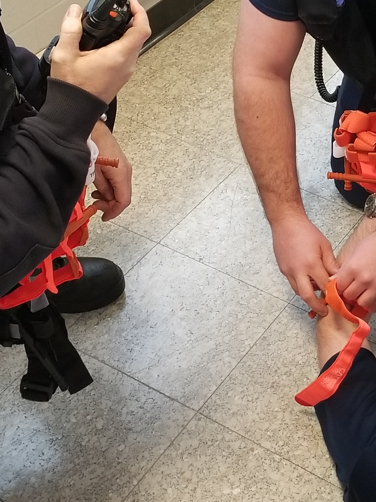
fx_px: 1029
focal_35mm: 71
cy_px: 177
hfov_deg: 20.5
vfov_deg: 27.3
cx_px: 290
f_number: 1.7
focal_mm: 4.25
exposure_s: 1/17
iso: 200
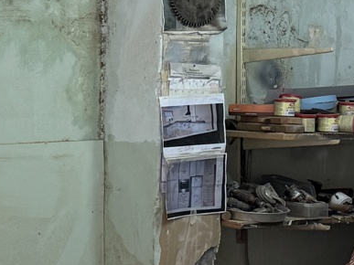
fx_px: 1217
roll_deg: -0.4
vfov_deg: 12.4
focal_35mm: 119
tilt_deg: -0.7
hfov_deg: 13.2
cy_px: 62
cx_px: -447
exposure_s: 1/100
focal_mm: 6.76
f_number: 1.78
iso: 200
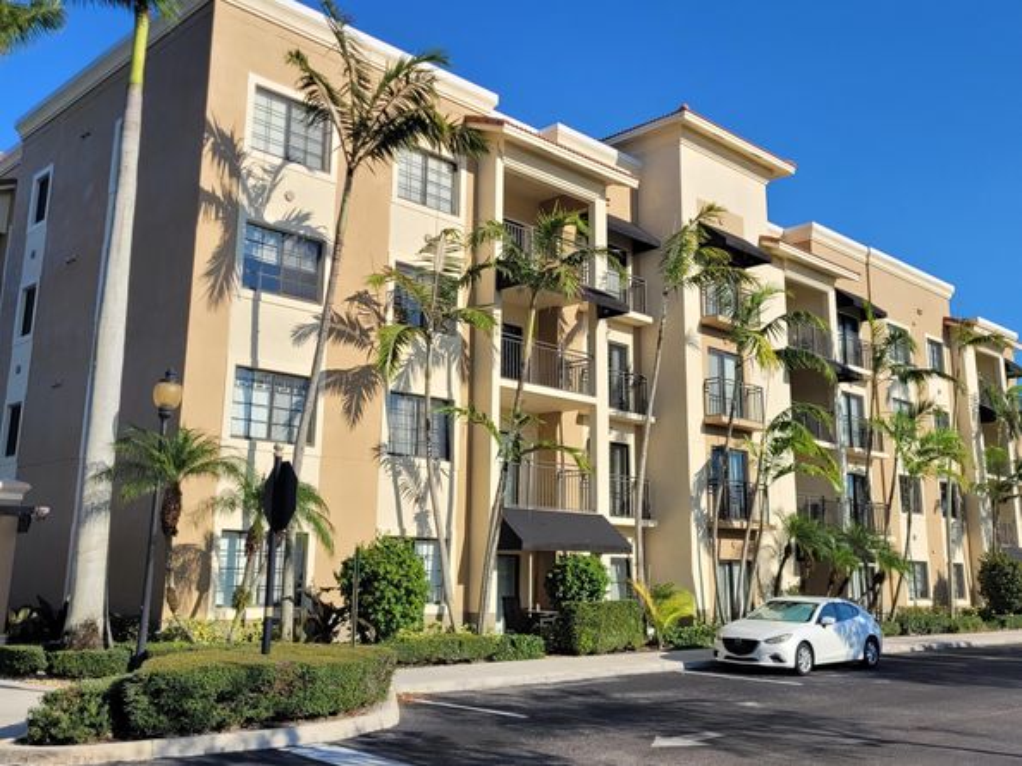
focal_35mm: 26
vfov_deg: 53.0
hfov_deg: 67.3
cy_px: 383
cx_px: 511
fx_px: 767
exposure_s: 1/2643
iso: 40
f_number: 1.8
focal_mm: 5.4
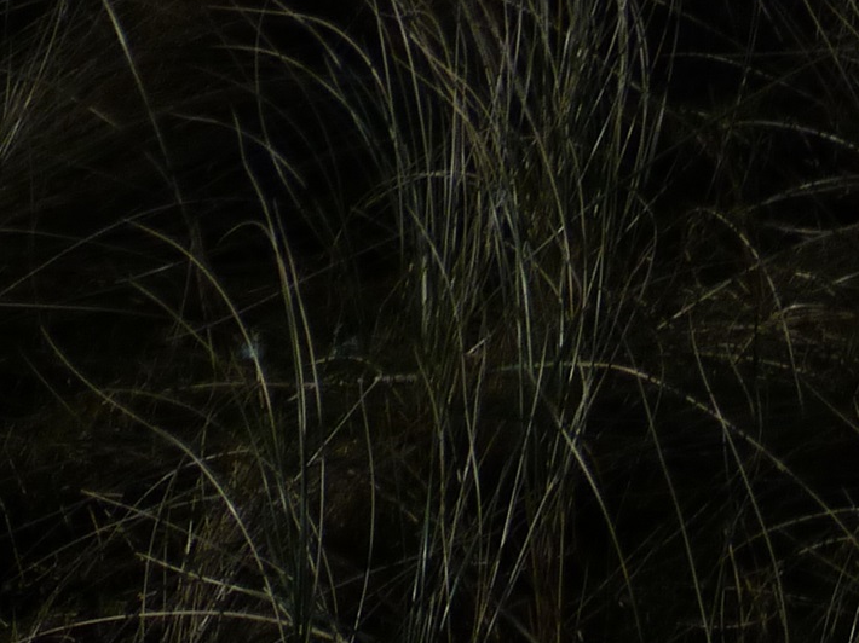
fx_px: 4862
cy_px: -683
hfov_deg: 9.6
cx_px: 1576
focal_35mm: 196
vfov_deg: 7.3
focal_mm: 8.3
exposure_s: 1/1600
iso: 80
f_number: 5.6
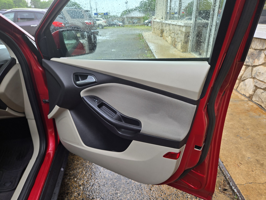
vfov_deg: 58.9
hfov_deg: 73.9
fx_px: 177
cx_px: 133
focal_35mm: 23
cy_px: 100
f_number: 1.8
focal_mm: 5.4
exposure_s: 1/180
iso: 40
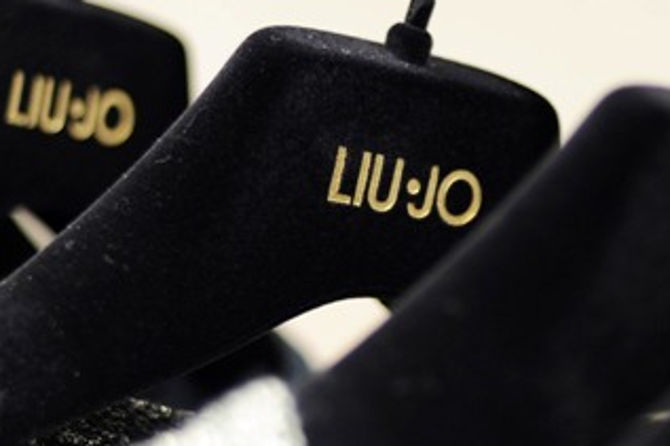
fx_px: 2102
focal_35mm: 113
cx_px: 370
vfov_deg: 12.1
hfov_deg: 18.1
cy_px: 208
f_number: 2
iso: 320
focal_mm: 35
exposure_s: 1/125
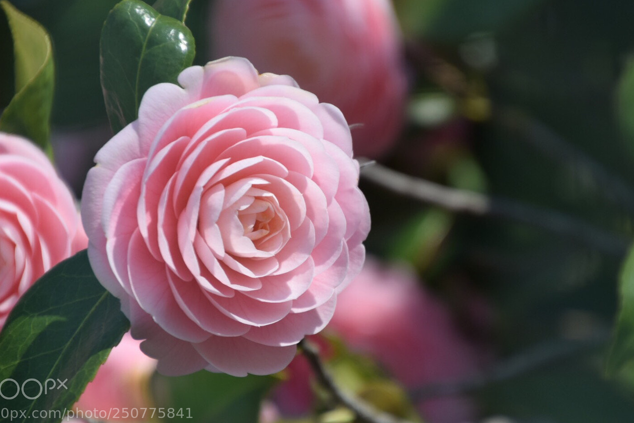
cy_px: 206
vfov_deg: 2.7
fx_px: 9123
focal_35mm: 518
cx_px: 319
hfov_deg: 4.0
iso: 160
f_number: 6.3
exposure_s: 1/500
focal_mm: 300
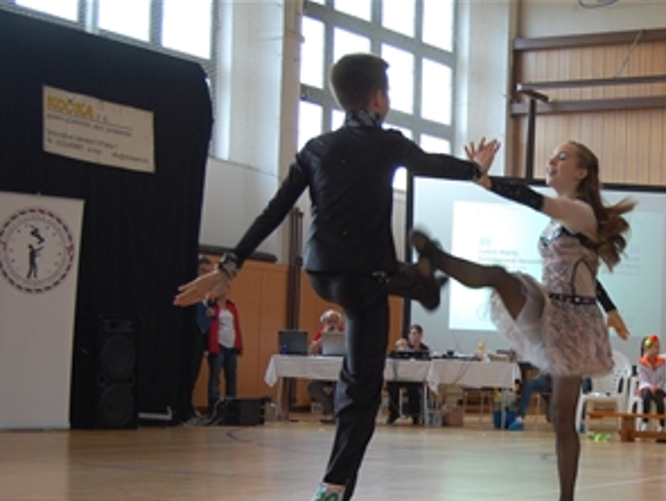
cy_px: 372
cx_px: 533
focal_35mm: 78
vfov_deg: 18.8
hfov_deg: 24.6
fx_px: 1503
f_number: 5
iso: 400
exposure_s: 1/100
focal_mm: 32
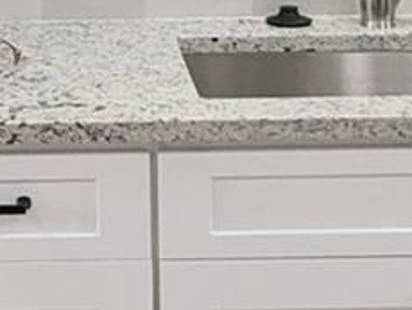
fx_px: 1072
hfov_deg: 21.2
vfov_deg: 15.5
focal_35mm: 90
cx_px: 32
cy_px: -115
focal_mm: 1.95
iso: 48
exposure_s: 1/120
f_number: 2.2
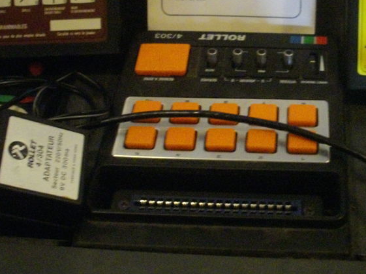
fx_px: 697
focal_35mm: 66
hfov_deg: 29.2
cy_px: 111
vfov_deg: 22.2
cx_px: 238
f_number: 2.8
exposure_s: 1/20
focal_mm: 6.2
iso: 800
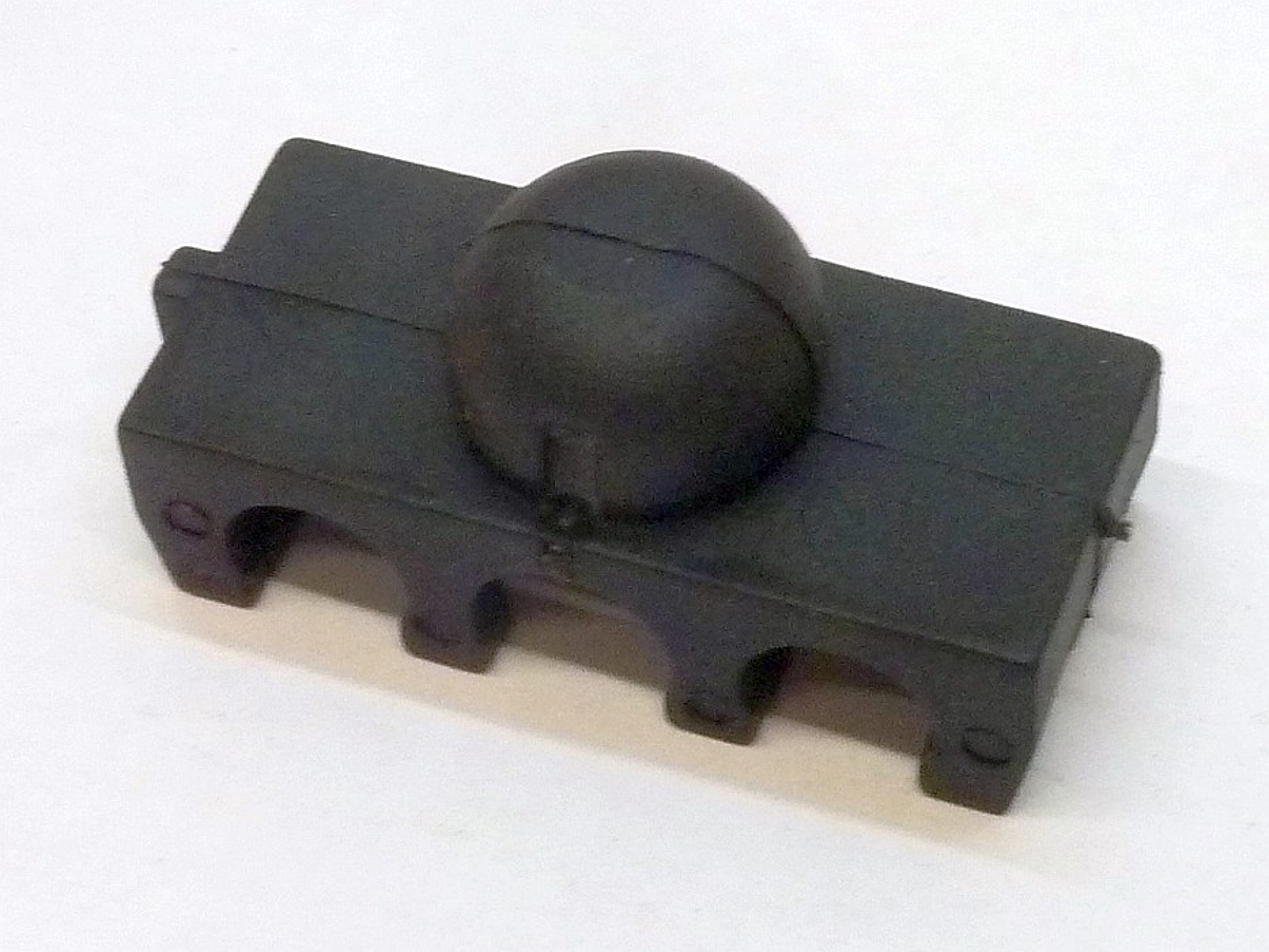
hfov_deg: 50.1
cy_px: 476
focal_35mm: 37
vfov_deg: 38.7
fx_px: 1357
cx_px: 634
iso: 320
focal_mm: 6.1
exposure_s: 1/30
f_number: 3.6
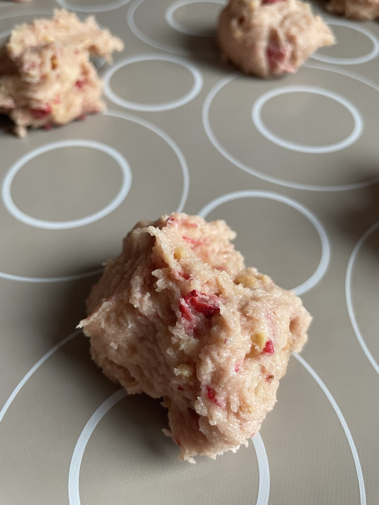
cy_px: 252
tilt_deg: -54.8
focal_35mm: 26
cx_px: 190
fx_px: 380
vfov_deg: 67.3
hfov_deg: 53.1
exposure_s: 1/60
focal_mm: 4.2
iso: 160
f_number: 1.6
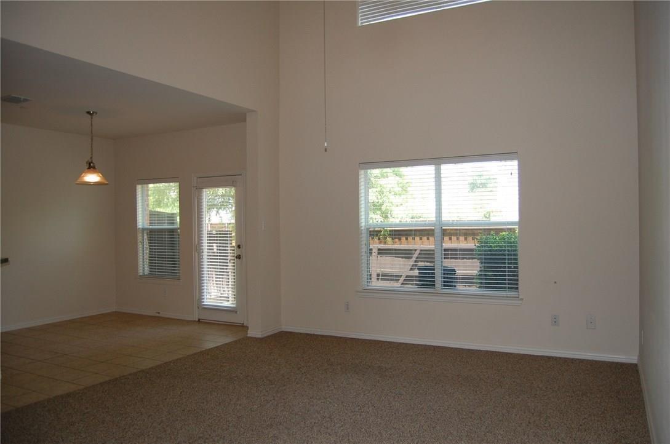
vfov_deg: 47.8
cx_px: 335
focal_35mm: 27
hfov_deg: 67.5
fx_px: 502
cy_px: 222
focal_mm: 18
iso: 400
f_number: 3.5
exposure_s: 1/160
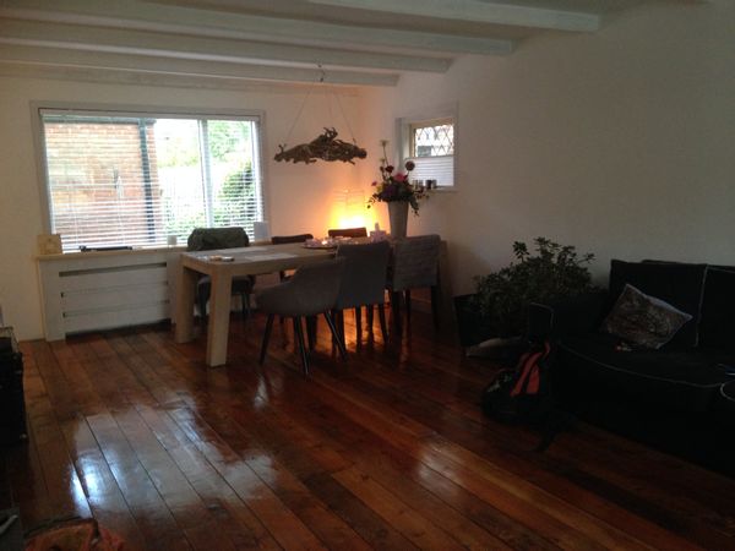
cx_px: 368
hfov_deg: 55.4
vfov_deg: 42.9
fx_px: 701
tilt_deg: -9.2
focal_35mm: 33
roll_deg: +1.3
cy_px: 276
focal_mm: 4.12
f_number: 2.4
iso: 250
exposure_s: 1/20
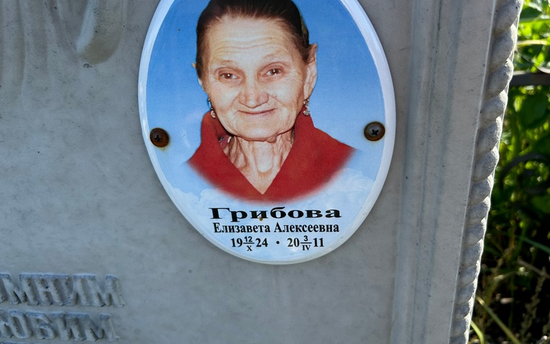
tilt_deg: -29.3
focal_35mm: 28
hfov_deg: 66.5
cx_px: 272
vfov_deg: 44.5
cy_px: 150
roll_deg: +3.4
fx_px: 420
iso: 50
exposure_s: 1/1079
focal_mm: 5.7
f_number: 1.5
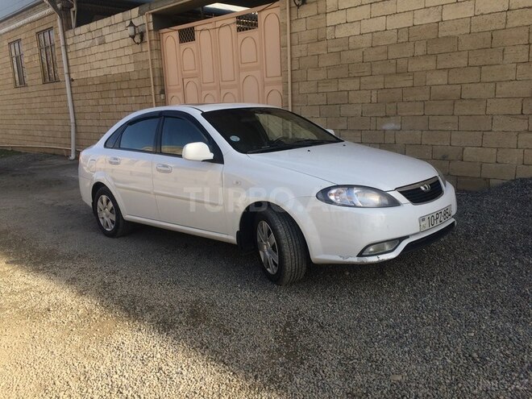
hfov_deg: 61.7
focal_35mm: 29
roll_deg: +1.7
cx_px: 266
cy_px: 200
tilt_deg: -15.2
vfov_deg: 48.2
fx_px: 446
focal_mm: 4.15
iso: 32
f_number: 2.2
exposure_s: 1/855
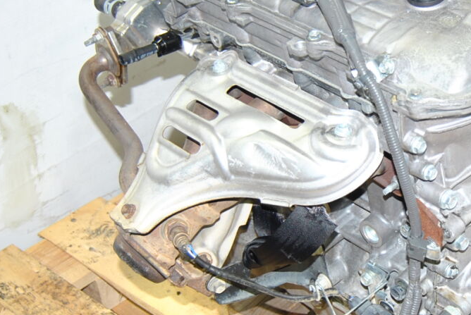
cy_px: 157
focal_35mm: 79
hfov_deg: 25.1
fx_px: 1035
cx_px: 399
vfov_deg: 17.3
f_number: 3.5
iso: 100
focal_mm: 22
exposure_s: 1/60
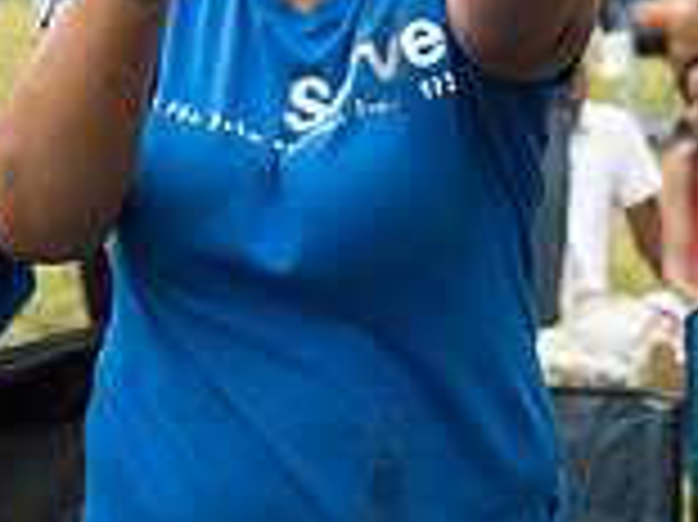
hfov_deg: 14.4
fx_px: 2760
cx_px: 383
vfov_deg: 10.7
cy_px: 34
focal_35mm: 137
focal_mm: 38
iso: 500
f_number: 4
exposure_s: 1/200
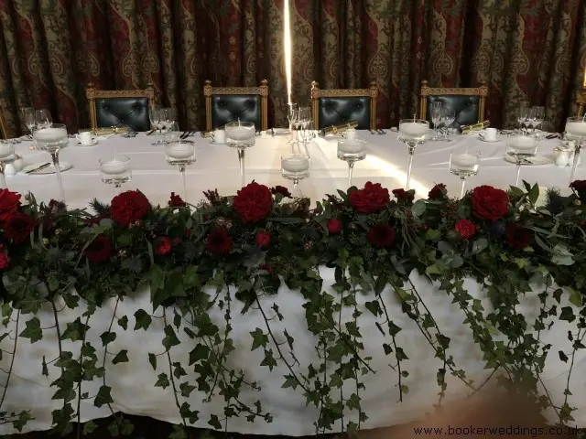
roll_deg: +1.2
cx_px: 293
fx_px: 474
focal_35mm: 28
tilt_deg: -20.7
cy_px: 220
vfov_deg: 49.7
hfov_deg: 63.4
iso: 100
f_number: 1.8
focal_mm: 4
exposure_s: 1/9
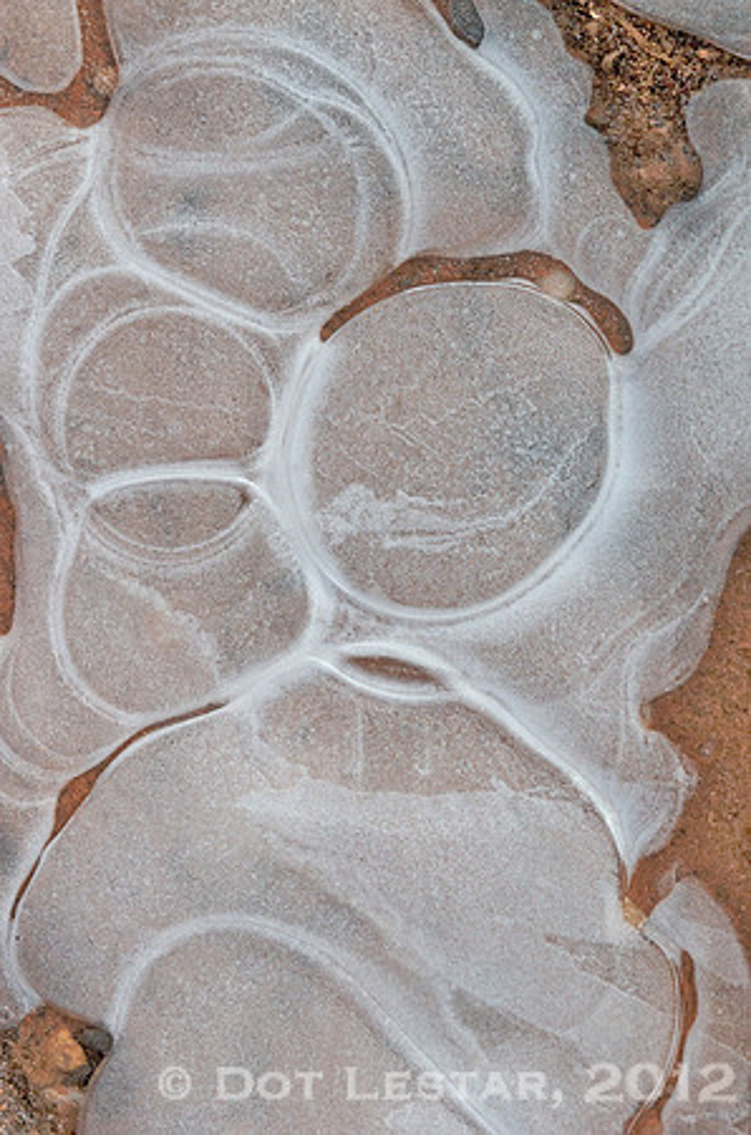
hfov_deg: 4.6
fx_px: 9430
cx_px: 376
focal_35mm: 300
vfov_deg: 6.9
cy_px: 568
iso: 1250
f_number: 11
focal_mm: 200
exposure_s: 1/2000
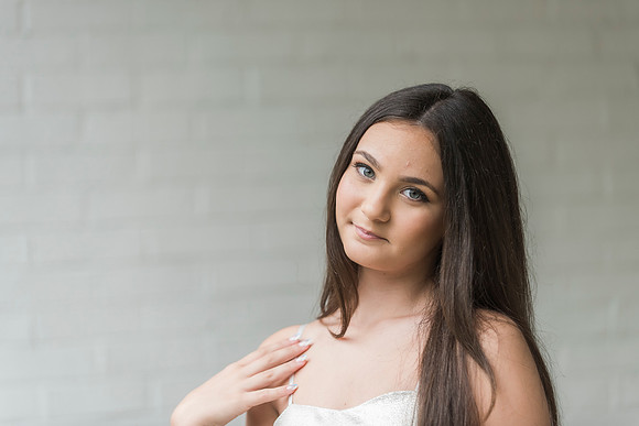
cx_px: 307
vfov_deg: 11.4
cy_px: 205
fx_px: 2141
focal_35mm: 121
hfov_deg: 17.0
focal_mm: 116
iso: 640
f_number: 2.8
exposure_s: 1/500
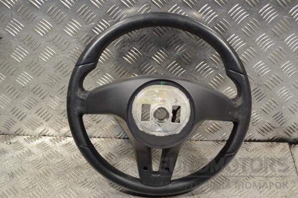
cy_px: 99
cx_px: 149
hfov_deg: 37.9
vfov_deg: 25.8
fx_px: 435
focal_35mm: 52
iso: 200
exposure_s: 1/30
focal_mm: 35
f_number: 5
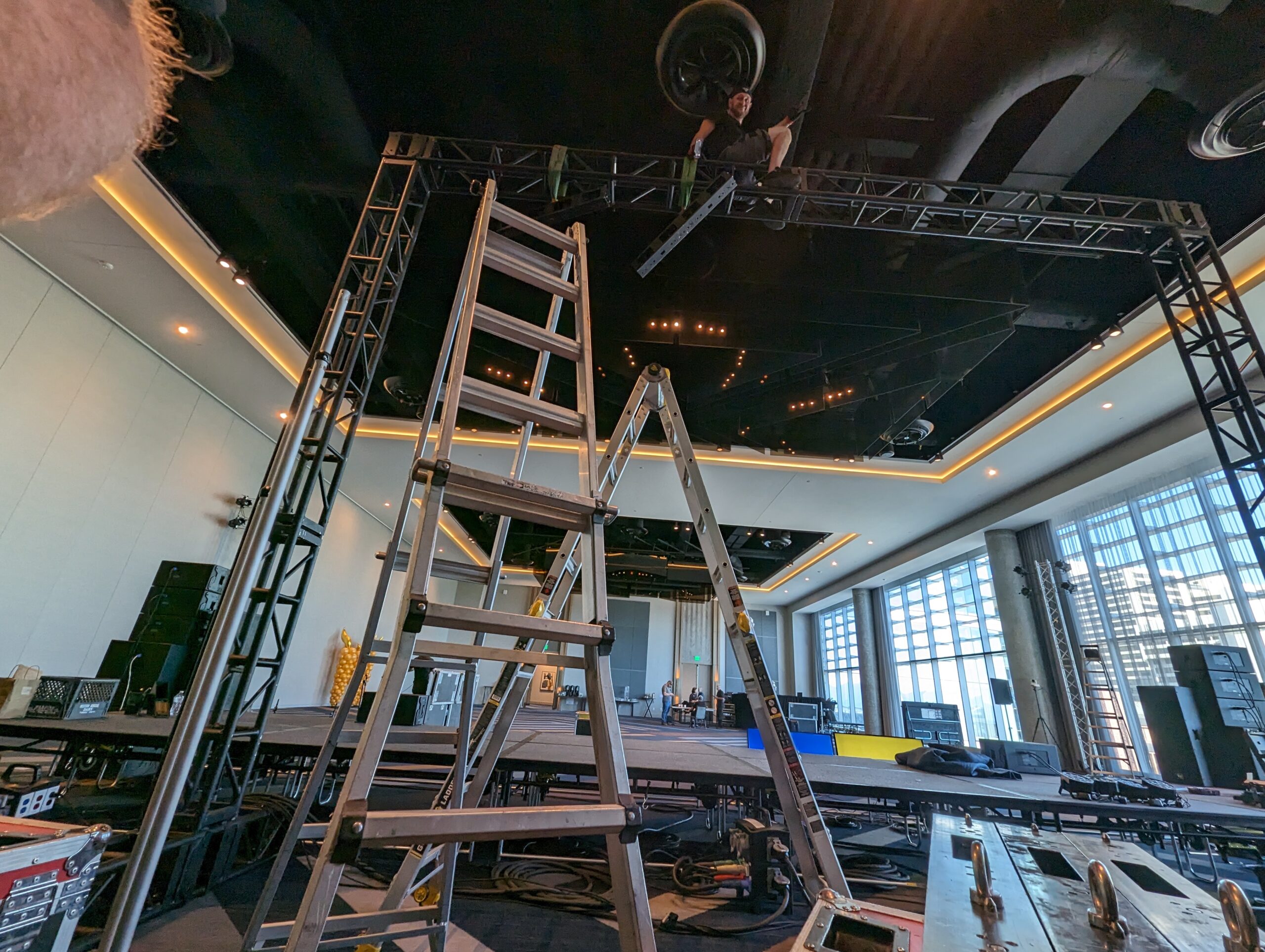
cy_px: 476
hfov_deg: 106.1
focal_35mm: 13
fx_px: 476
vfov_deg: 90.1
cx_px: 632
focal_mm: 1.95
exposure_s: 1/120
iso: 92
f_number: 2.2
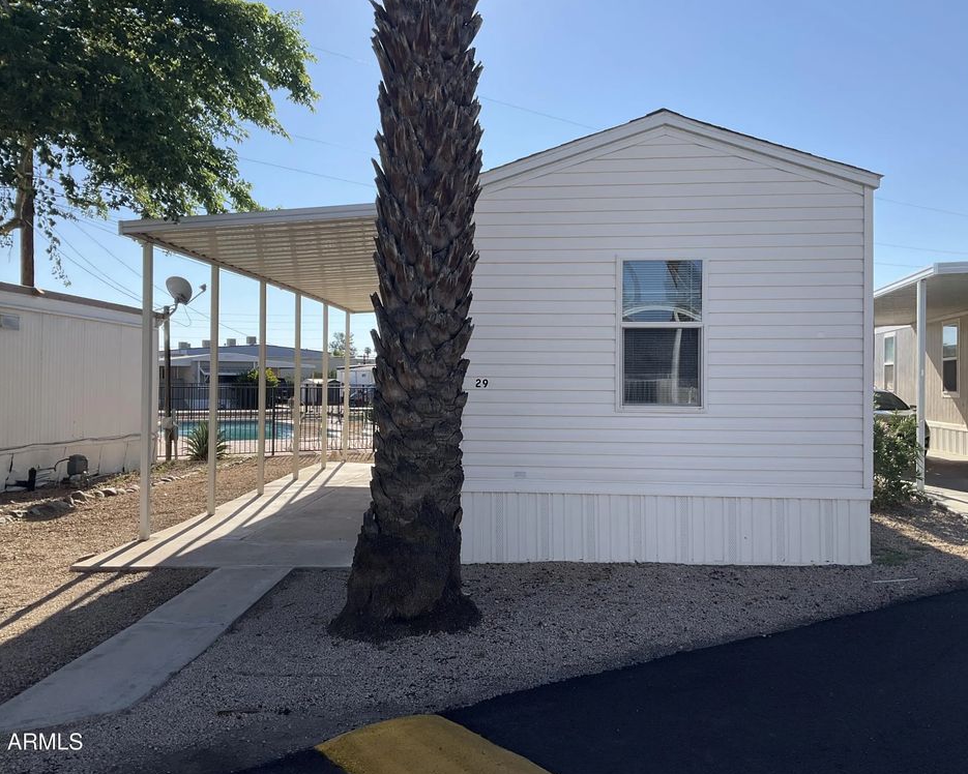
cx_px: 479
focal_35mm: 31
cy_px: 381
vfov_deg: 47.1
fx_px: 888
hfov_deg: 57.2
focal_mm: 3
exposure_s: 1/1675
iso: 25
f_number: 1.8
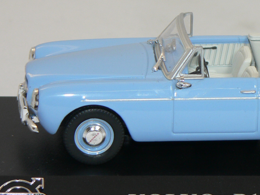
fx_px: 2073
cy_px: 56
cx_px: 201
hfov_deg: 7.2
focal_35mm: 276
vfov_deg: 5.4
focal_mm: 19.9
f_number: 3.2
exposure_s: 1/60
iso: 80
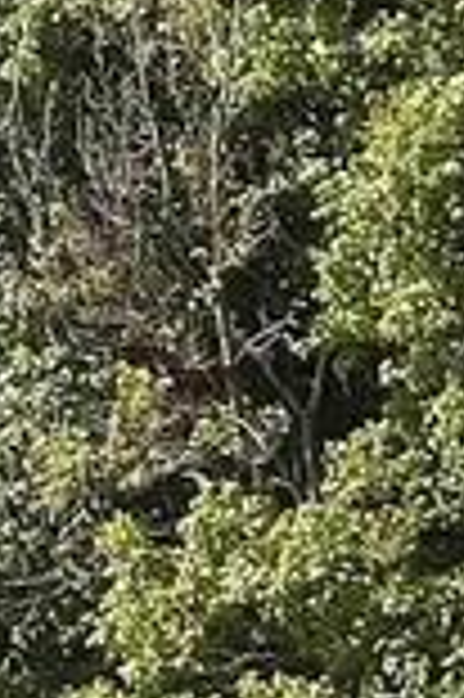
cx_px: 707
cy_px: 59
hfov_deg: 2.3
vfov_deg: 3.4
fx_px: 11625
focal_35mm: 600
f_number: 4
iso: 100
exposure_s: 1/352
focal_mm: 11.1
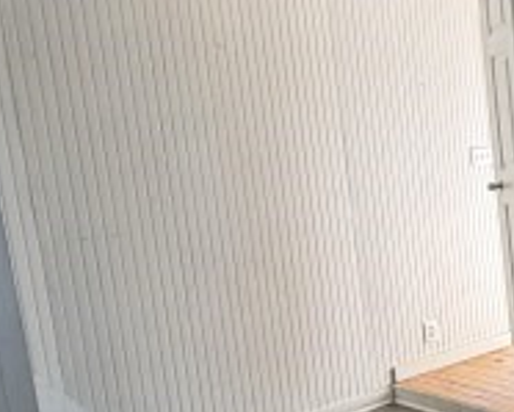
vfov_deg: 32.1
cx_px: 752
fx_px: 715
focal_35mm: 47
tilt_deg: -7.6
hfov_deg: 28.0
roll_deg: +2.4
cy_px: 218
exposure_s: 1/121
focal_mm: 2.22
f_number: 2.2
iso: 200
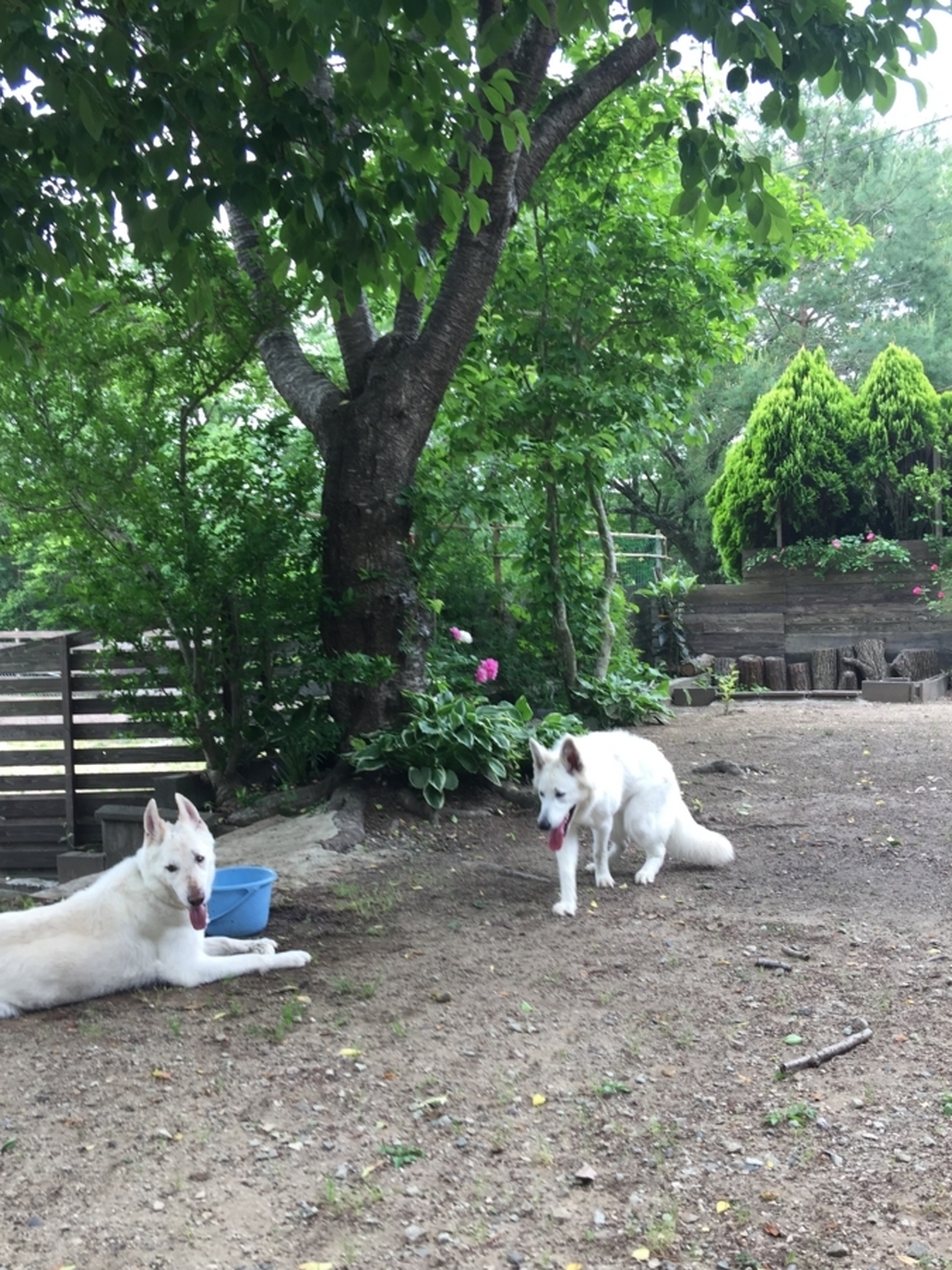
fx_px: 1210
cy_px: 605
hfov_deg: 42.9
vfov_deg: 55.3
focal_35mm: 33
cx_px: 415
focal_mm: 4.15
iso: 32
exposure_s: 1/120
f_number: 2.2
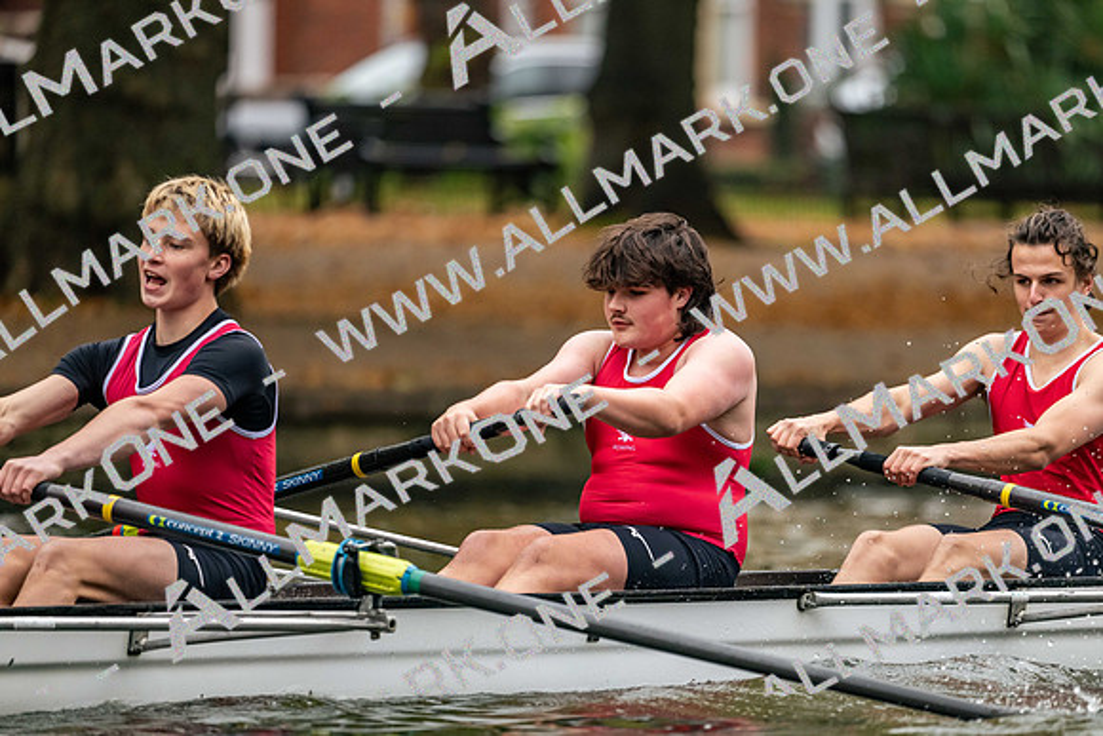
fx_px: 12258
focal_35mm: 400
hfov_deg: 5.2
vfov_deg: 3.4
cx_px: 552
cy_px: 368
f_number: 4.5
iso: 2500
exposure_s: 1/2000
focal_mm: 400
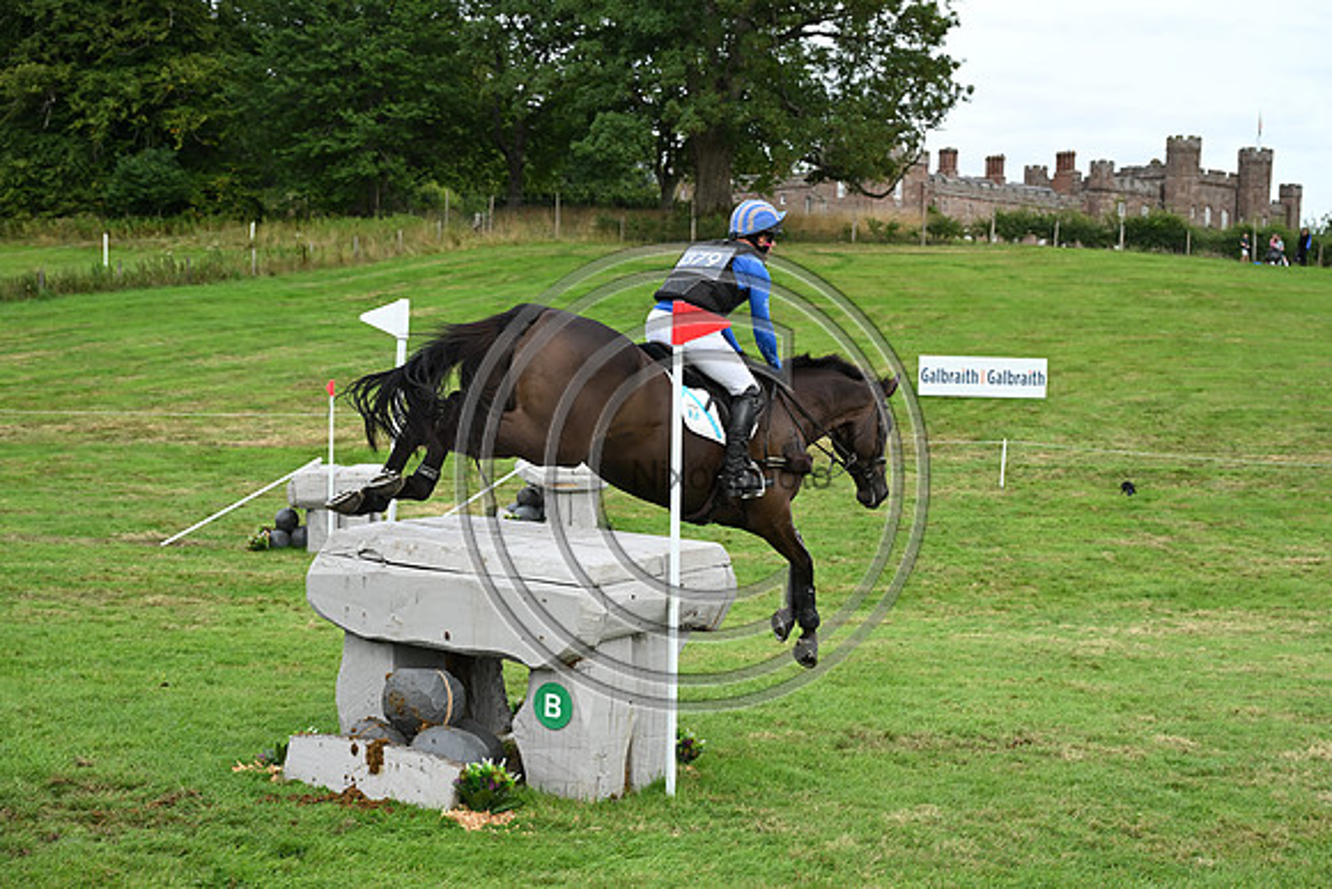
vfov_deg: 25.1
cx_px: 666
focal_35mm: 54
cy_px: 444
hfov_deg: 36.9
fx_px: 1998
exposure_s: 1/1250
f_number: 4.5
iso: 560
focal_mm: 54
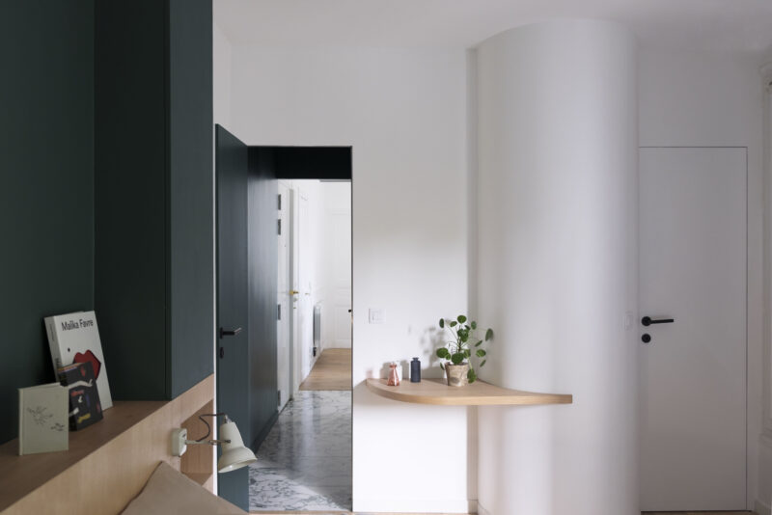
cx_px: 386
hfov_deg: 63.6
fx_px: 622
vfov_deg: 45.0
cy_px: 258
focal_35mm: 29
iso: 320
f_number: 2.8
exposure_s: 1/9
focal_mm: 19.6
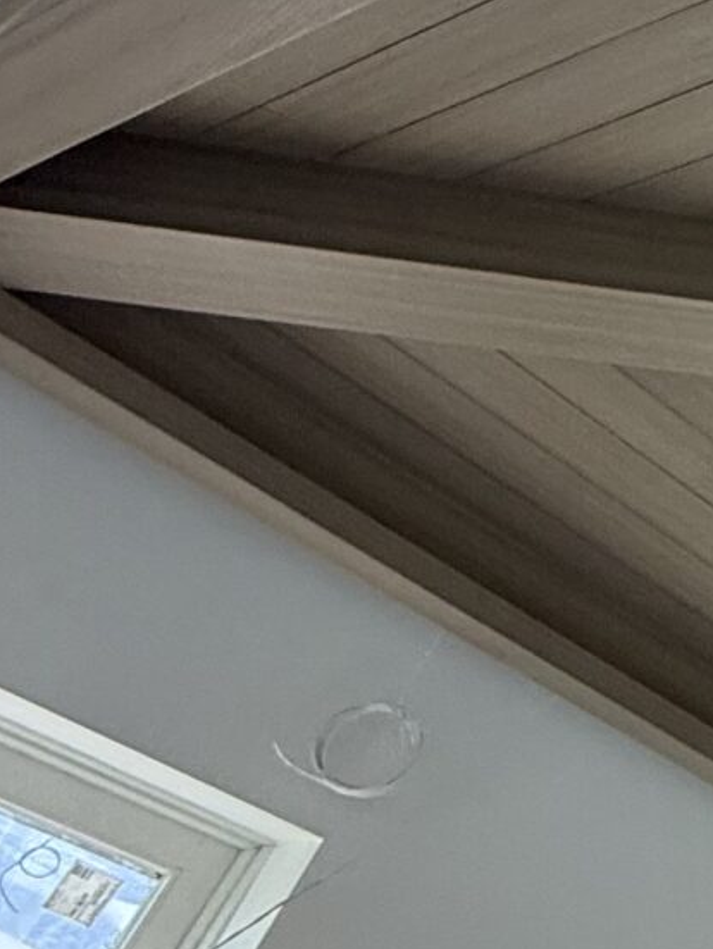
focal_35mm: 65
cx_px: 1555
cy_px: 574
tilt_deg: +31.9
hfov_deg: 15.8
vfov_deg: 29.7
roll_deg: -13.0
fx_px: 1783
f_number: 2.2
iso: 200
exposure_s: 1/99
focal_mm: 2.22
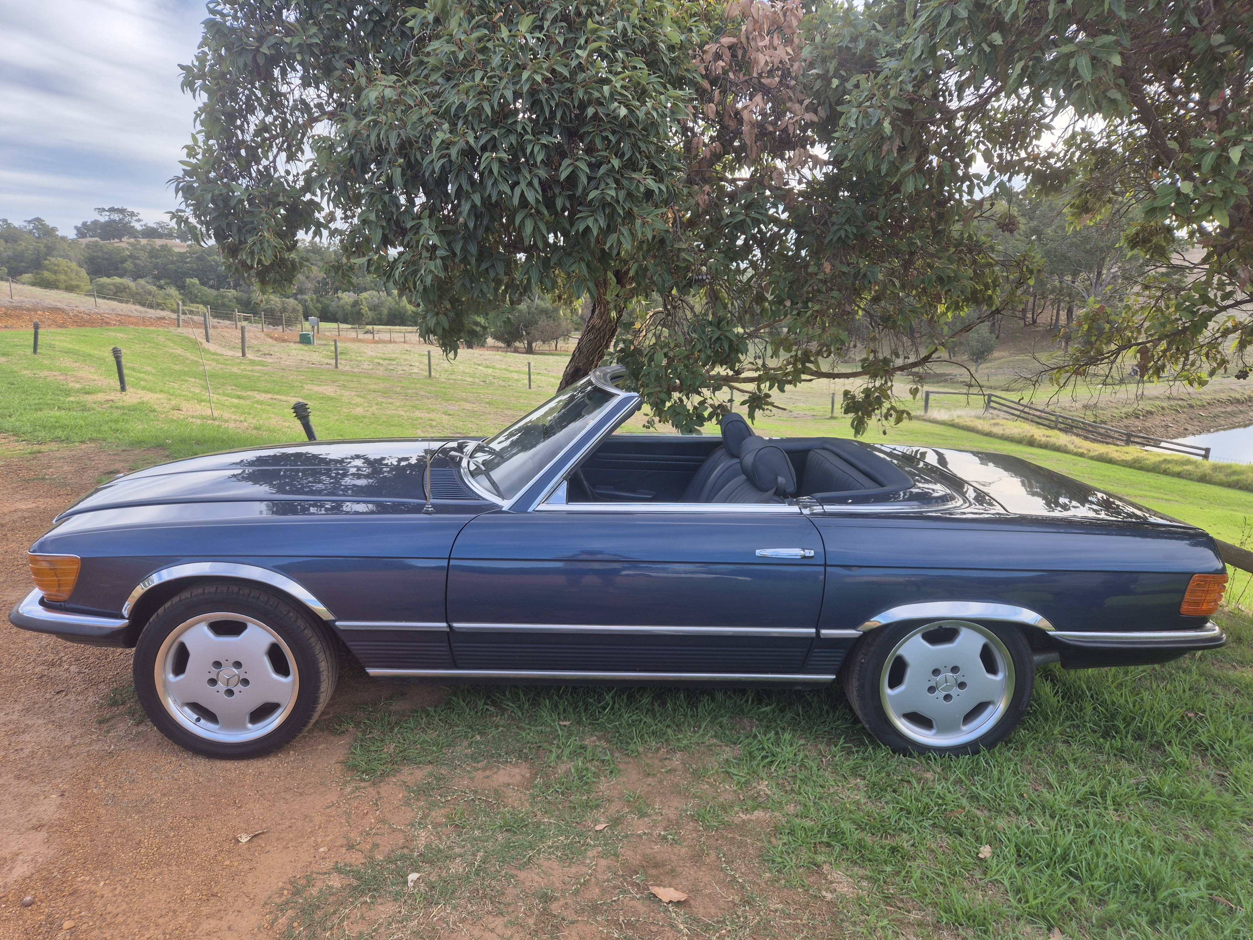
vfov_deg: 58.9
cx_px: 626
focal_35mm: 23
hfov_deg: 73.9
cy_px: 470
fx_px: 833
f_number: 1.8
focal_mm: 5.4
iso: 25
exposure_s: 1/606
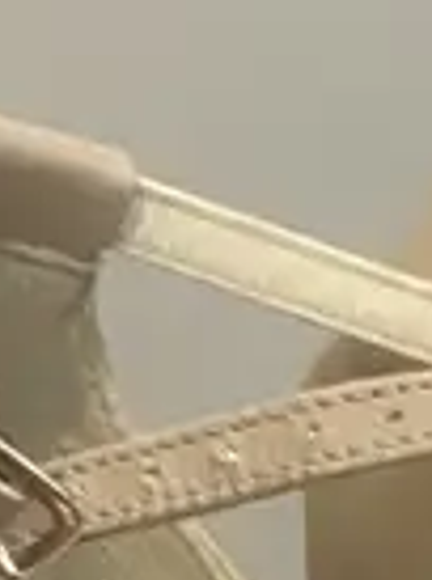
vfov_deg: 8.7
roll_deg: -1.2
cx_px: 1067
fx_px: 3511
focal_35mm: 210
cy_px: 1342
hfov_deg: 6.7
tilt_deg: -22.1
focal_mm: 3.99
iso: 320
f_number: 1.8
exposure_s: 1/50
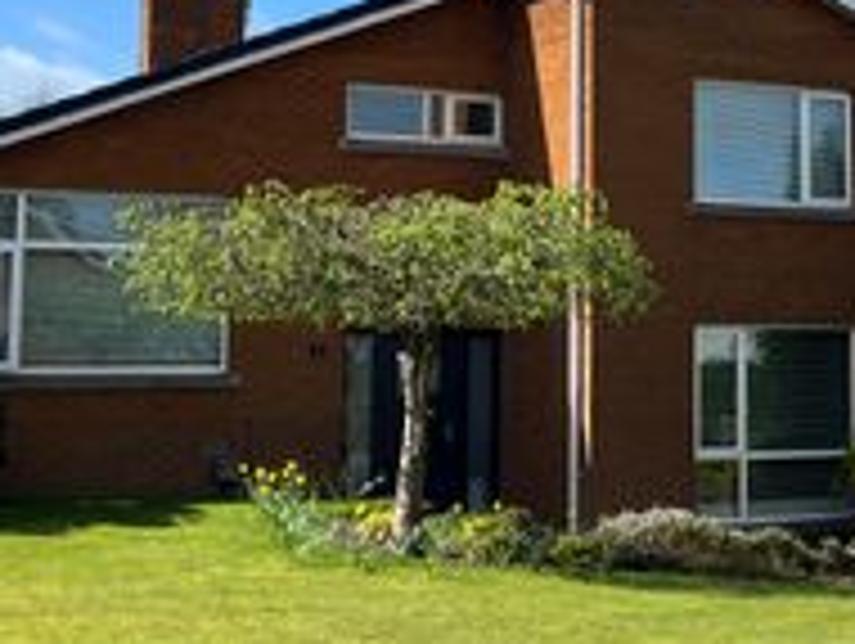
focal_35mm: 82
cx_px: 810
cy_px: 158
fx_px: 2028
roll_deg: +1.0
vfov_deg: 17.9
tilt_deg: +6.2
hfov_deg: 23.0
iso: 50
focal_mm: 5.1
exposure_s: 1/2755
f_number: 1.6
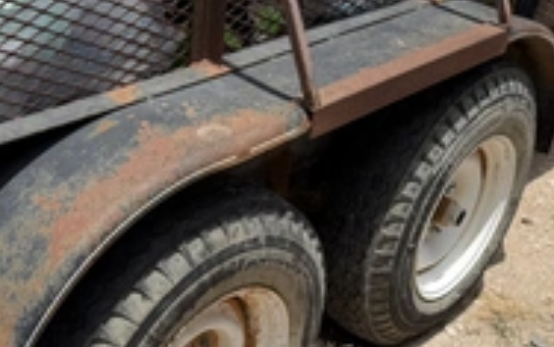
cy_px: 315
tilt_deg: -35.2
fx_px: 816
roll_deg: -7.6
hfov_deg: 37.4
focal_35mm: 54
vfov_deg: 23.4
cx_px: 236
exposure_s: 1/5714
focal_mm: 6.76
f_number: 1.78
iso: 80
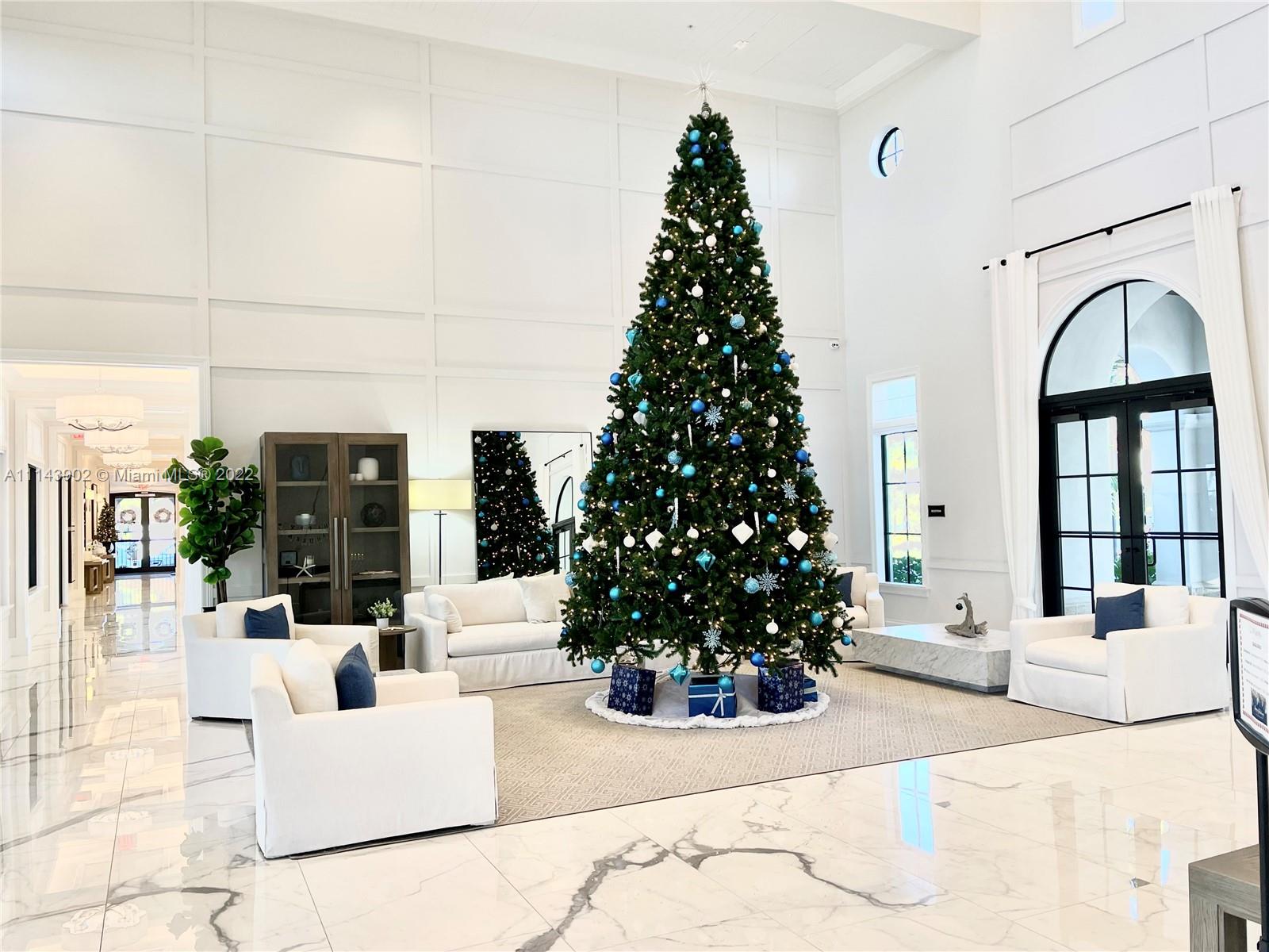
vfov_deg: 53.1
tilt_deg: +2.3
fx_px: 953
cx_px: 634
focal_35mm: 26
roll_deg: +0.3
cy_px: 476
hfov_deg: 67.3
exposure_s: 1/120
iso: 100
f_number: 1.6
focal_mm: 5.1
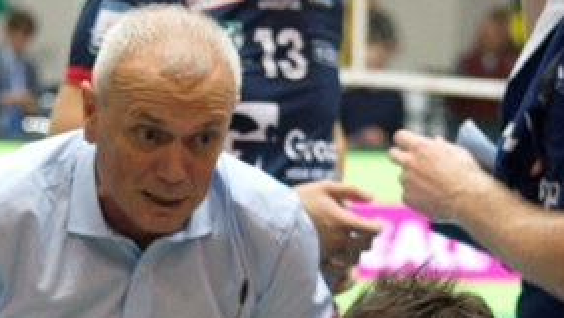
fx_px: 4234
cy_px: 400
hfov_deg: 7.6
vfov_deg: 4.3
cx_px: 205
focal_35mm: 283
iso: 1800
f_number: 4.5
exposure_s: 1/100
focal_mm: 80
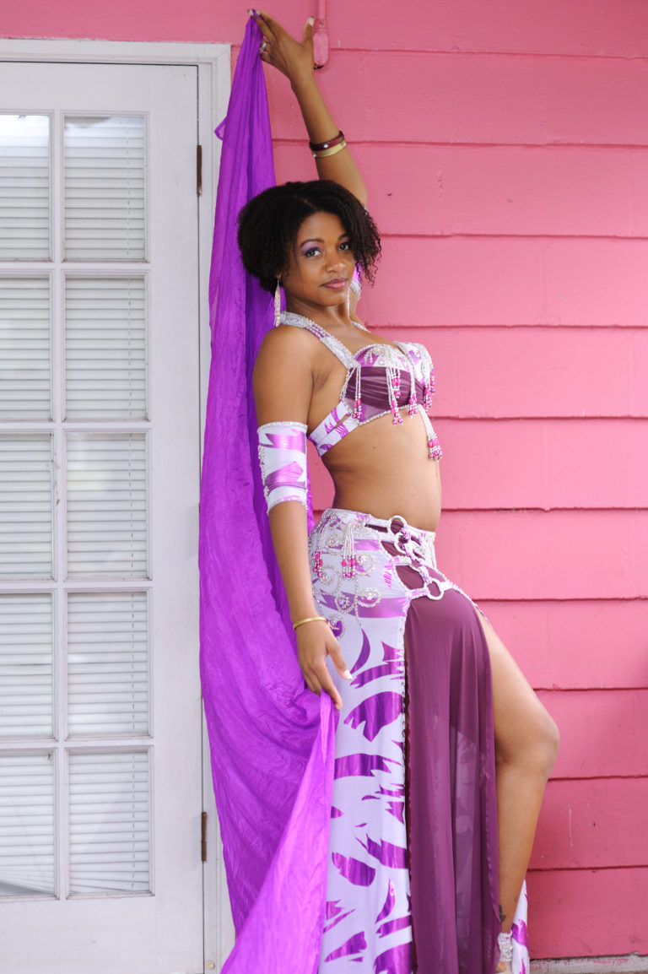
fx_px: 2298
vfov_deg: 23.9
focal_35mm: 85
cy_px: 487
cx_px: 324
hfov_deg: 16.1
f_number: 2.8
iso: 1000
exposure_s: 1/160
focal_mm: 85
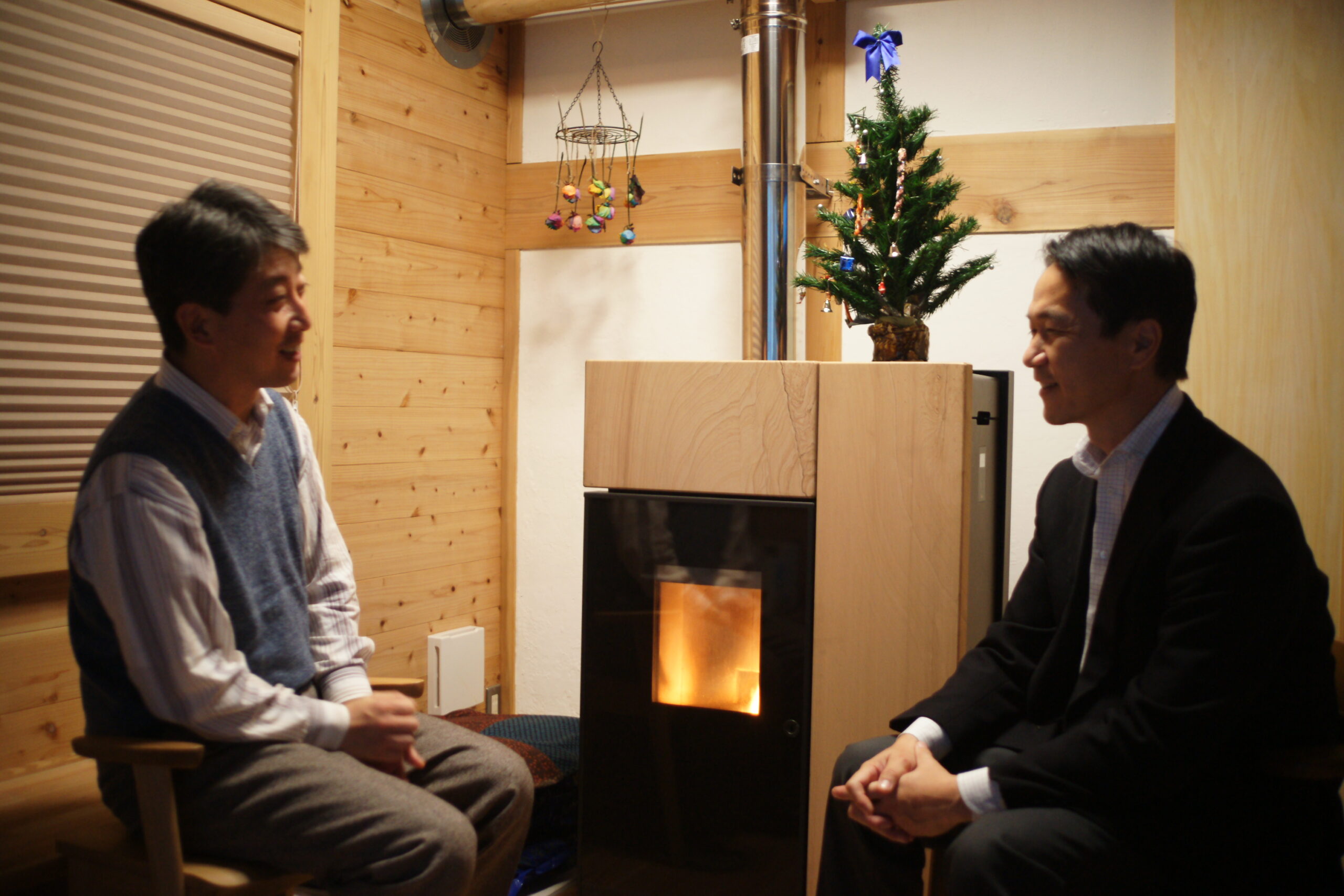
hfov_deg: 54.4
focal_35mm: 35
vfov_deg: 37.9
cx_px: 672
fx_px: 1307
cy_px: 448
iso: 1600
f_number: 3.5
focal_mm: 35
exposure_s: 1/30
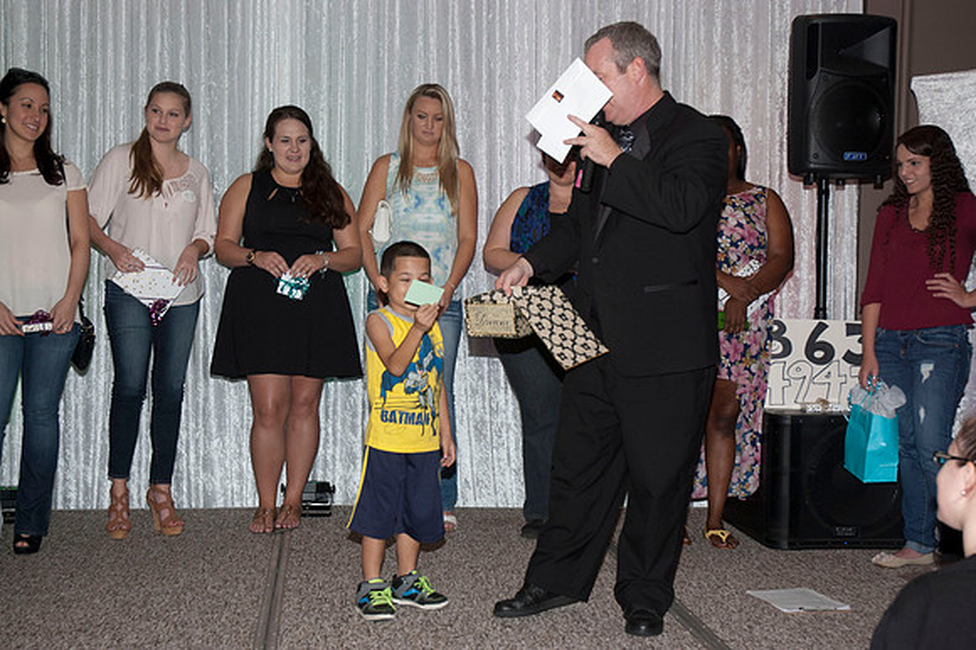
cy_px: 325
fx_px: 1382
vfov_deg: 26.5
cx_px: 488
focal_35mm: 51
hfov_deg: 38.9
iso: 400
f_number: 5.6
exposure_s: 1/160
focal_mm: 34
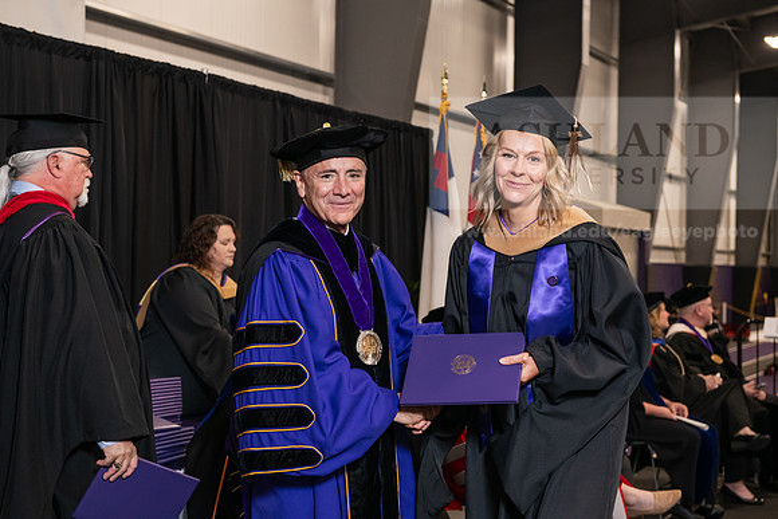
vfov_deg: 21.9
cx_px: 389
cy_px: 260
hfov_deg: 32.4
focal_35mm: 62
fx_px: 1340
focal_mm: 62
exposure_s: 1/125
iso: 2000
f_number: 5
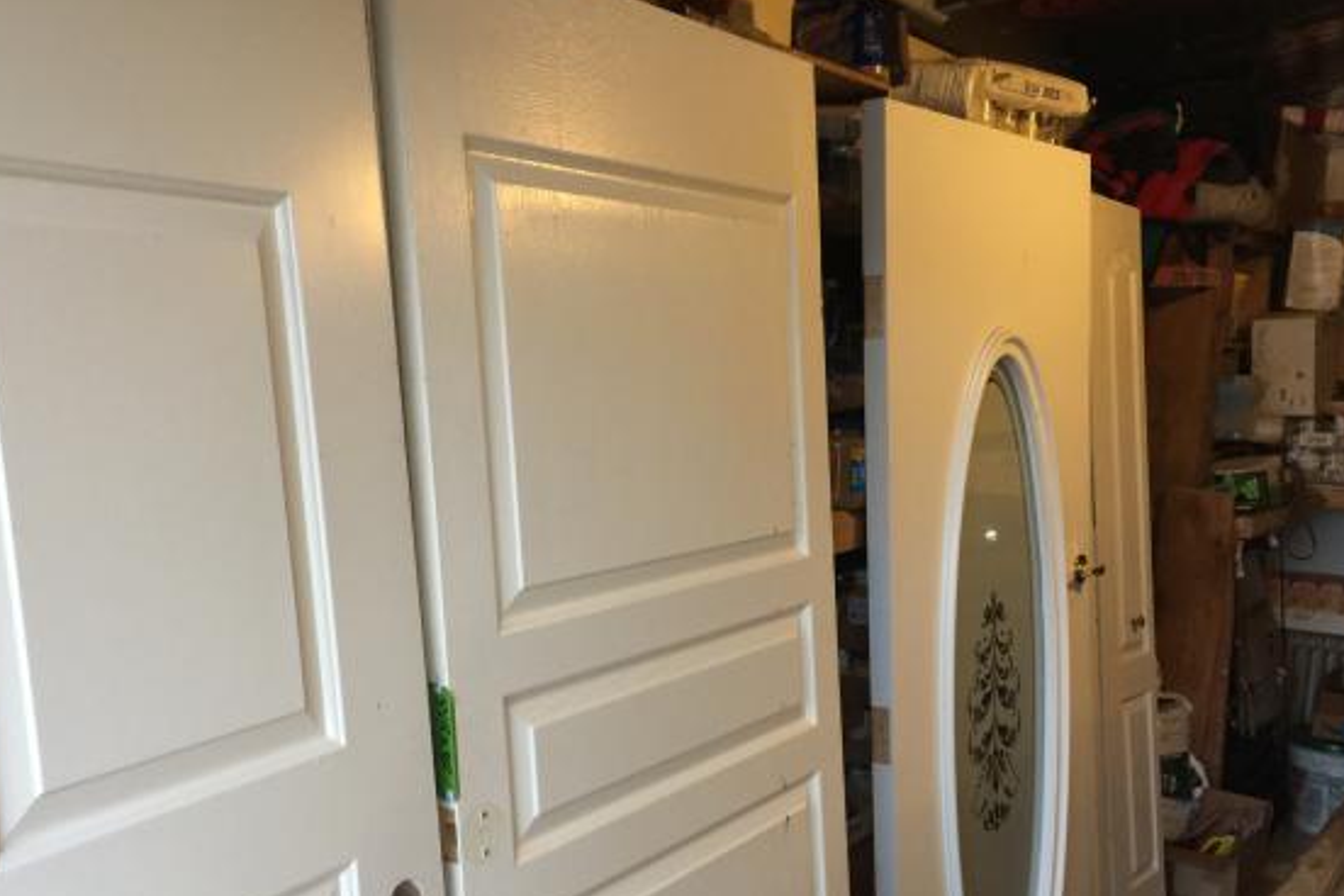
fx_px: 1307
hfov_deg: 54.3
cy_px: 560
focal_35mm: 35
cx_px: 592
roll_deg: -1.5
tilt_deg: -8.2
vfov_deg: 37.6
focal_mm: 4.15
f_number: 2.2
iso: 64
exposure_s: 1/4
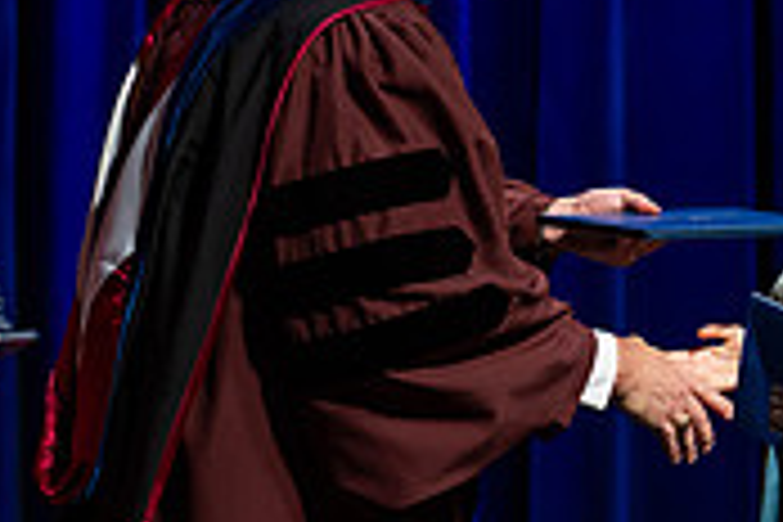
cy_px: 439
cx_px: 770
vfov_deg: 5.9
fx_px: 5067
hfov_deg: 8.8
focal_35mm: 233
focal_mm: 70
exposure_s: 1/250
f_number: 2.8
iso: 640
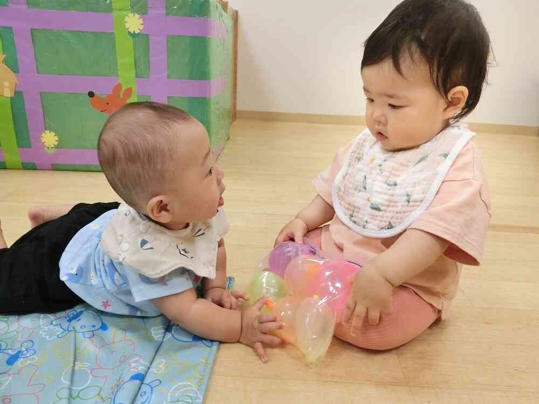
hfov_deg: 69.4
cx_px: 270
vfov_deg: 54.9
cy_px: 202
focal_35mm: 25
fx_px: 389
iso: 160
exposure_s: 1/125
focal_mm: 4.5
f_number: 3.5
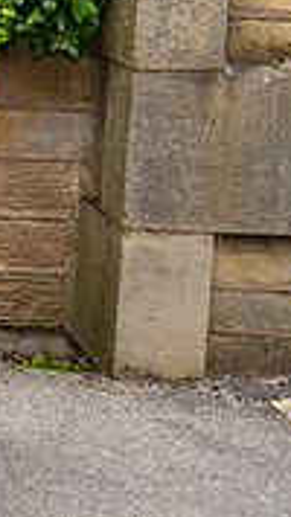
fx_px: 1483
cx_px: -617
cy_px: 36
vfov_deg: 19.4
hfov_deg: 8.9
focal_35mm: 108
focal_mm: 28
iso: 320
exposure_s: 1/125
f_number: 6.3
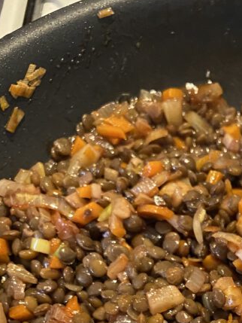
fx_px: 578
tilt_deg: -66.0
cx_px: 269
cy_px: 367
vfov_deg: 28.0
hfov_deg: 22.3
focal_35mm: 62
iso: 500
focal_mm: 4.25
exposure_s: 1/33
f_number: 1.8
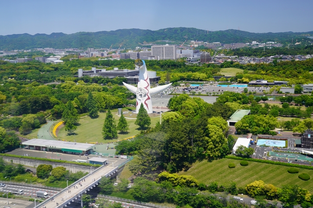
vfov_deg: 34.2
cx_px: 156
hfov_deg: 49.6
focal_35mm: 39
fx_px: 339
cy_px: 104
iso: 100
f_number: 7.1
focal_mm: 39
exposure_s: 1/100
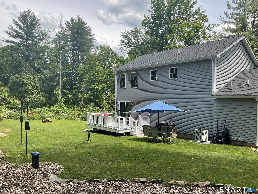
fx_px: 216
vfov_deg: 48.2
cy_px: 97
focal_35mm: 29
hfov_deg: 61.7
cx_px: 129
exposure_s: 1/599
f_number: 1.8
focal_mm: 3
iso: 25
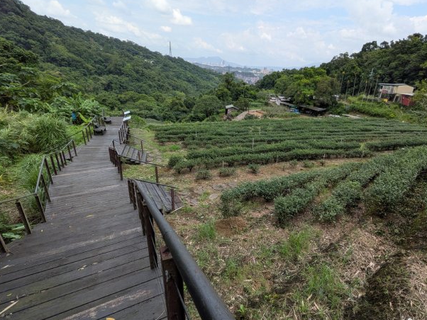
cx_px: 250
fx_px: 247
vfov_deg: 65.9
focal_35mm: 20
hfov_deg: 81.0
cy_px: 175
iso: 51
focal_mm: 1.85
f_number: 2.2
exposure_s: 1/1133
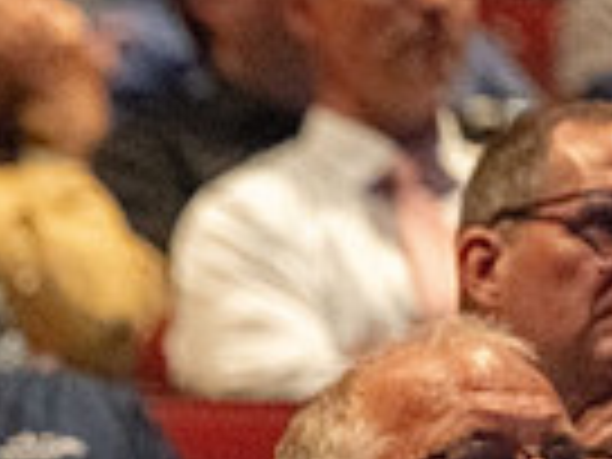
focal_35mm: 820
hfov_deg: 2.4
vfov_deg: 1.8
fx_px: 14497
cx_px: -297
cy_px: 614
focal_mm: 200
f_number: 2.8
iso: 10000
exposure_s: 1/125
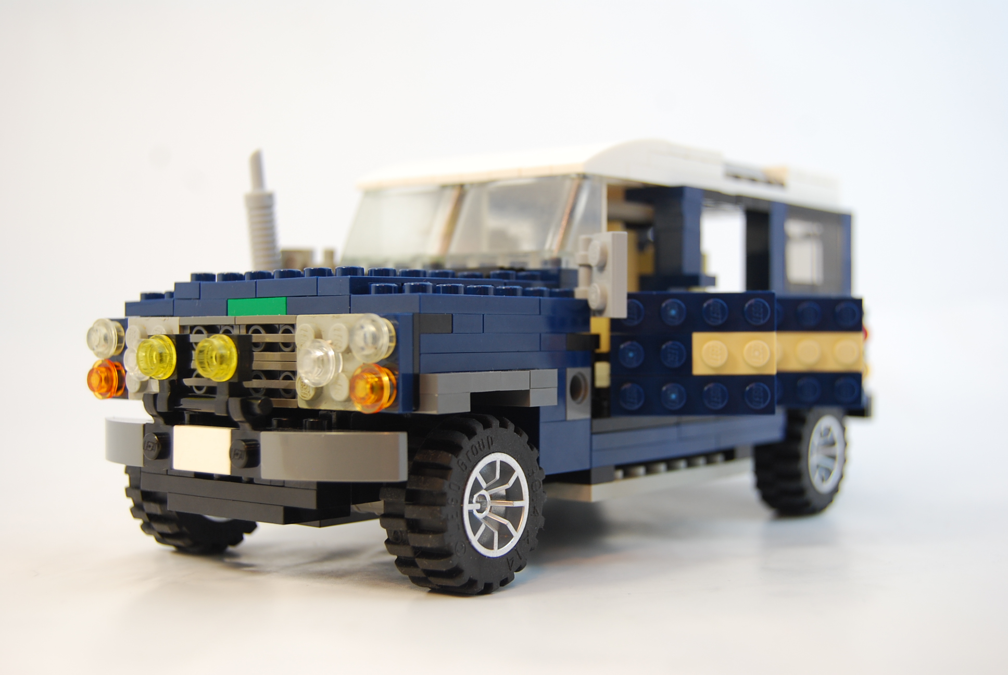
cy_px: 338
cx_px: 504
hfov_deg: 41.1
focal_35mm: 48
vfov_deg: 28.2
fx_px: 1346
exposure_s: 1/60
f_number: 5
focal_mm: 32
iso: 200
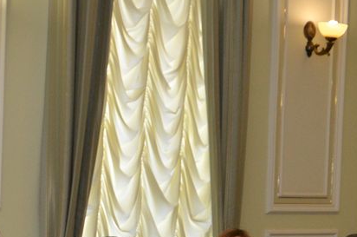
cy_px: 270
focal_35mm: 153
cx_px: -166
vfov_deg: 8.8
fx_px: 1514
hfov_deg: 12.8
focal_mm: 30
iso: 800
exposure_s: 1/250
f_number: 4.2
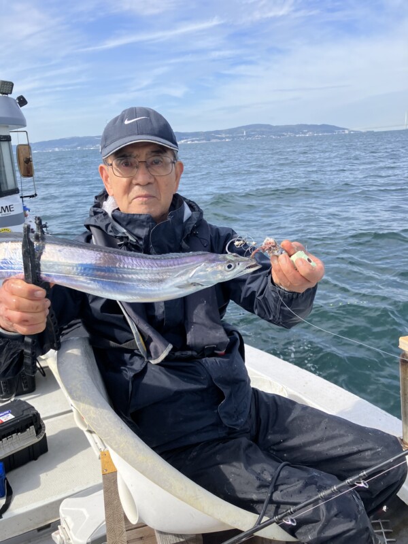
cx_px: 204
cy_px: 272
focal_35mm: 28
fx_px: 440
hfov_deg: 49.7
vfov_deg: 63.4
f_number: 1.8
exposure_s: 1/1350
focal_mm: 3.99
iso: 32
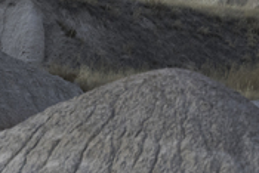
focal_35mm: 696
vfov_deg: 2.0
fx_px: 5008
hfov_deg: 3.0
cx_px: 340
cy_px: -44
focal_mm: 145
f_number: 5.6
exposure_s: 1/400
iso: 1800
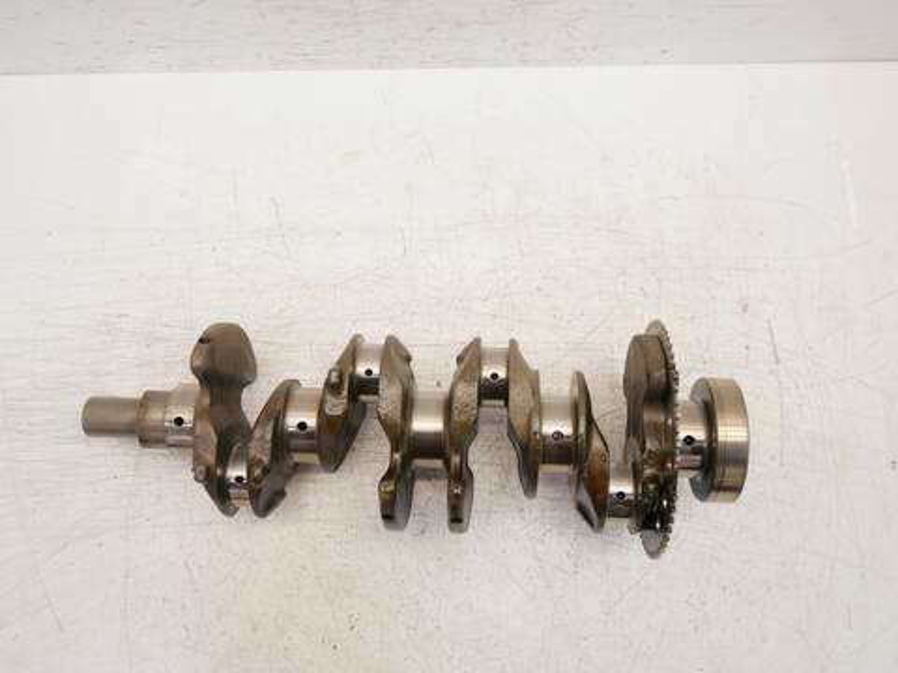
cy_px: 336
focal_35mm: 30
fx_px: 778
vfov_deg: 46.8
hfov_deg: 60.0
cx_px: 449
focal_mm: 15
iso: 200
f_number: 3.8
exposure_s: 1/100
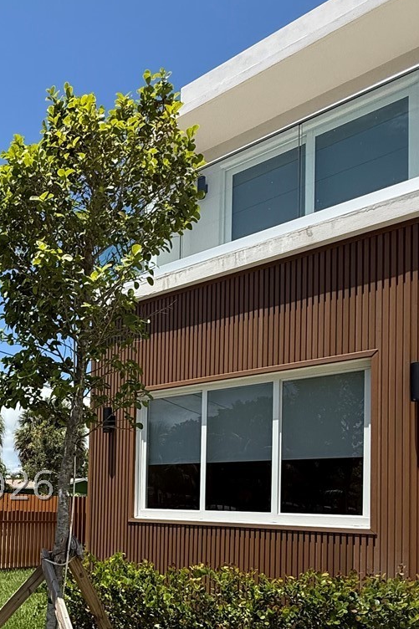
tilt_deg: +2.6
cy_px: 486
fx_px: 541
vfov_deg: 56.7
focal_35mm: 31
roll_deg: -1.6
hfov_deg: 37.9
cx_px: 5
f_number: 2.2
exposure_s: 1/2024
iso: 64
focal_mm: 2.22
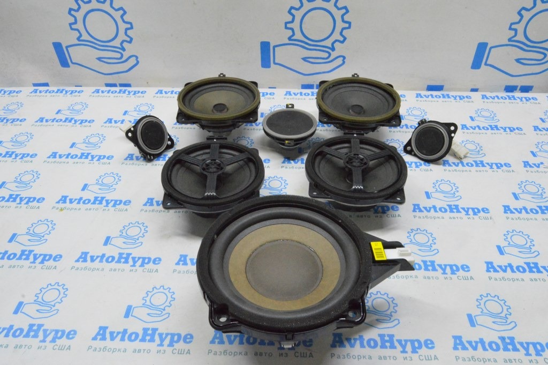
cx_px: 274
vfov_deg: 45.6
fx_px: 433
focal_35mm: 28
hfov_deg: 64.6
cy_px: 182
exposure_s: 1/20
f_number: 20
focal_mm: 19
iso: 6400
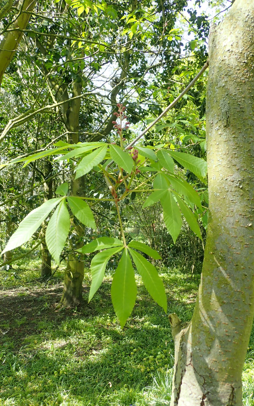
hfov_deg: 39.4
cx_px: 143
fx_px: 354
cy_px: 203
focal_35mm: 32
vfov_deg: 59.7
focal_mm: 5.5
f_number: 3.2
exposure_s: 1/100
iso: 100
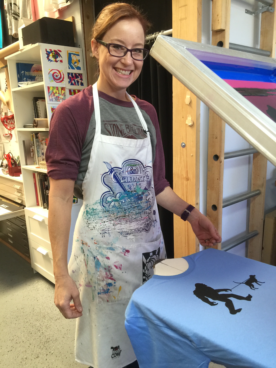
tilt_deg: -11.9
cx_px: 138
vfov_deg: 61.7
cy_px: 184
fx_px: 308
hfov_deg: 48.2
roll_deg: +2.2
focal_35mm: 29
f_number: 2.2
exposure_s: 1/30
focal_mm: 4.15
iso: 50
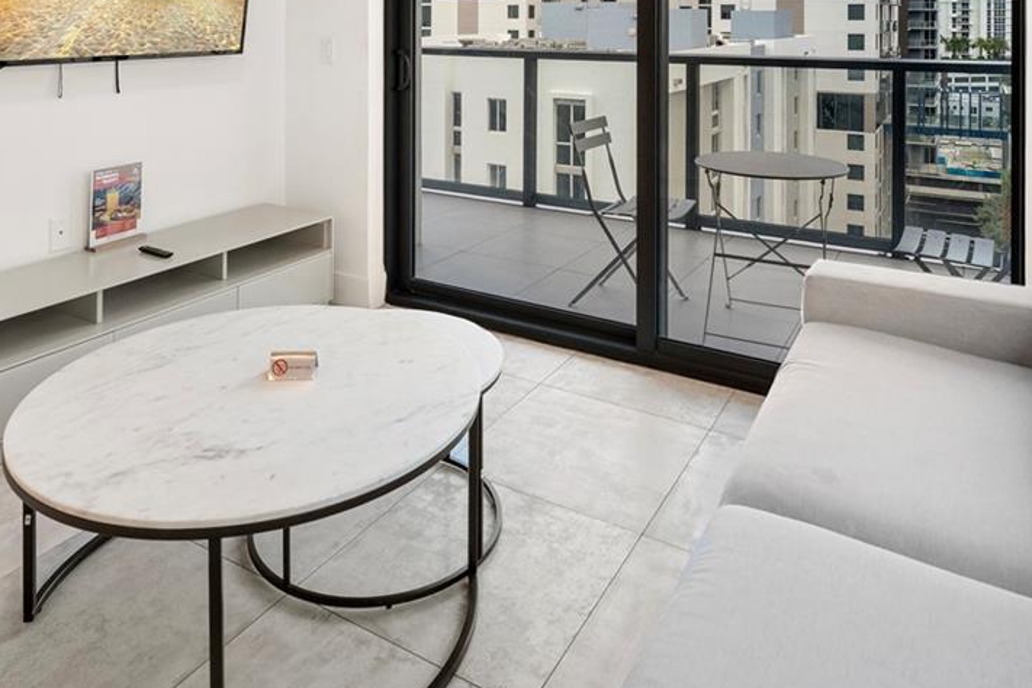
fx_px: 774
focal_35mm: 27
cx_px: 507
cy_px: 16
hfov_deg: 67.4
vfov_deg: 42.2
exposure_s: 1/500
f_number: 8
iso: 640
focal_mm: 12
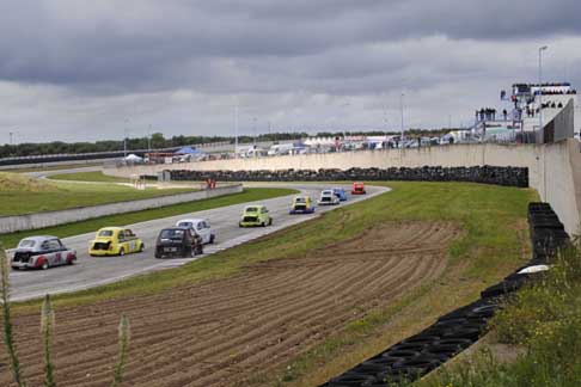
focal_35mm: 52
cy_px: 194
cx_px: 290
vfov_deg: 25.8
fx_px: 847
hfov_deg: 37.9
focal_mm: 35
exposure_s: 1/200
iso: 100
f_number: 7.1
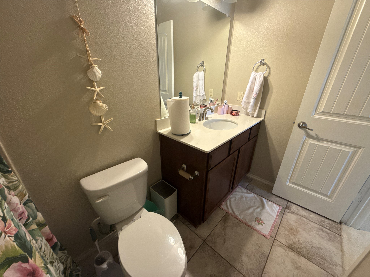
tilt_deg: -23.1
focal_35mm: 14
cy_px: 138
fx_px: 150
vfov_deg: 85.7
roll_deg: -1.4
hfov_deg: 102.1
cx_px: 185
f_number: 2.2
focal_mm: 2.22
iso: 500
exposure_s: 1/60
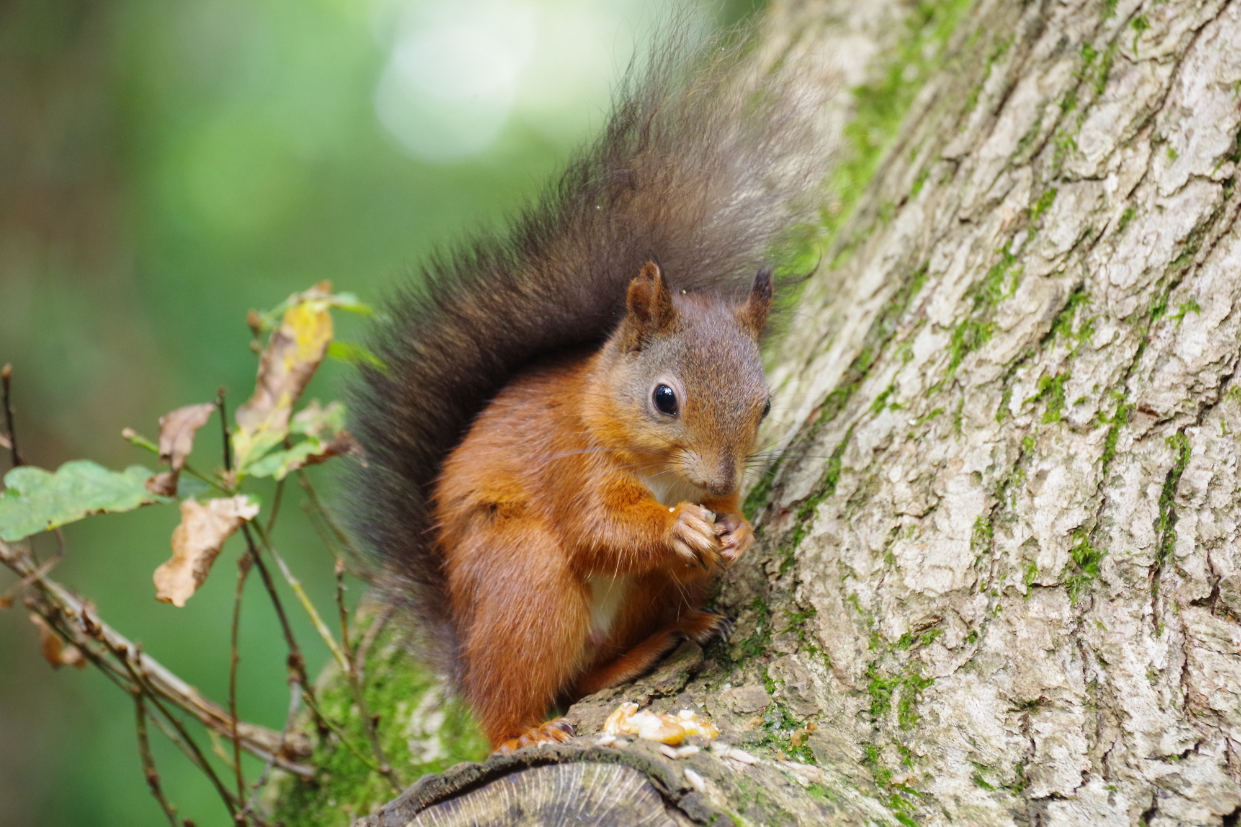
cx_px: 620
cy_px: 414
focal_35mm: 450
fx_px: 15510
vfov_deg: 3.1
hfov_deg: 4.6
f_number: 6.3
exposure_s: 1/100
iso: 1600
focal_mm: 300
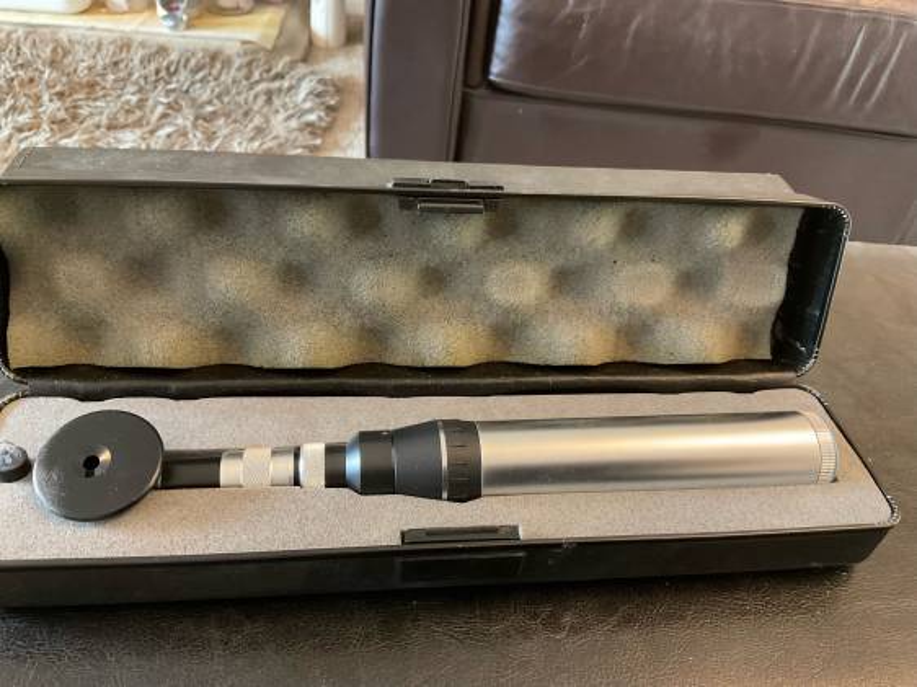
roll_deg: -7.2
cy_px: 344
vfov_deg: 48.2
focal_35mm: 29
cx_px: 458
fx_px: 768
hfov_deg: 61.7
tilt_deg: -42.1
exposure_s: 1/25
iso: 250
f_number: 1.8
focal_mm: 3
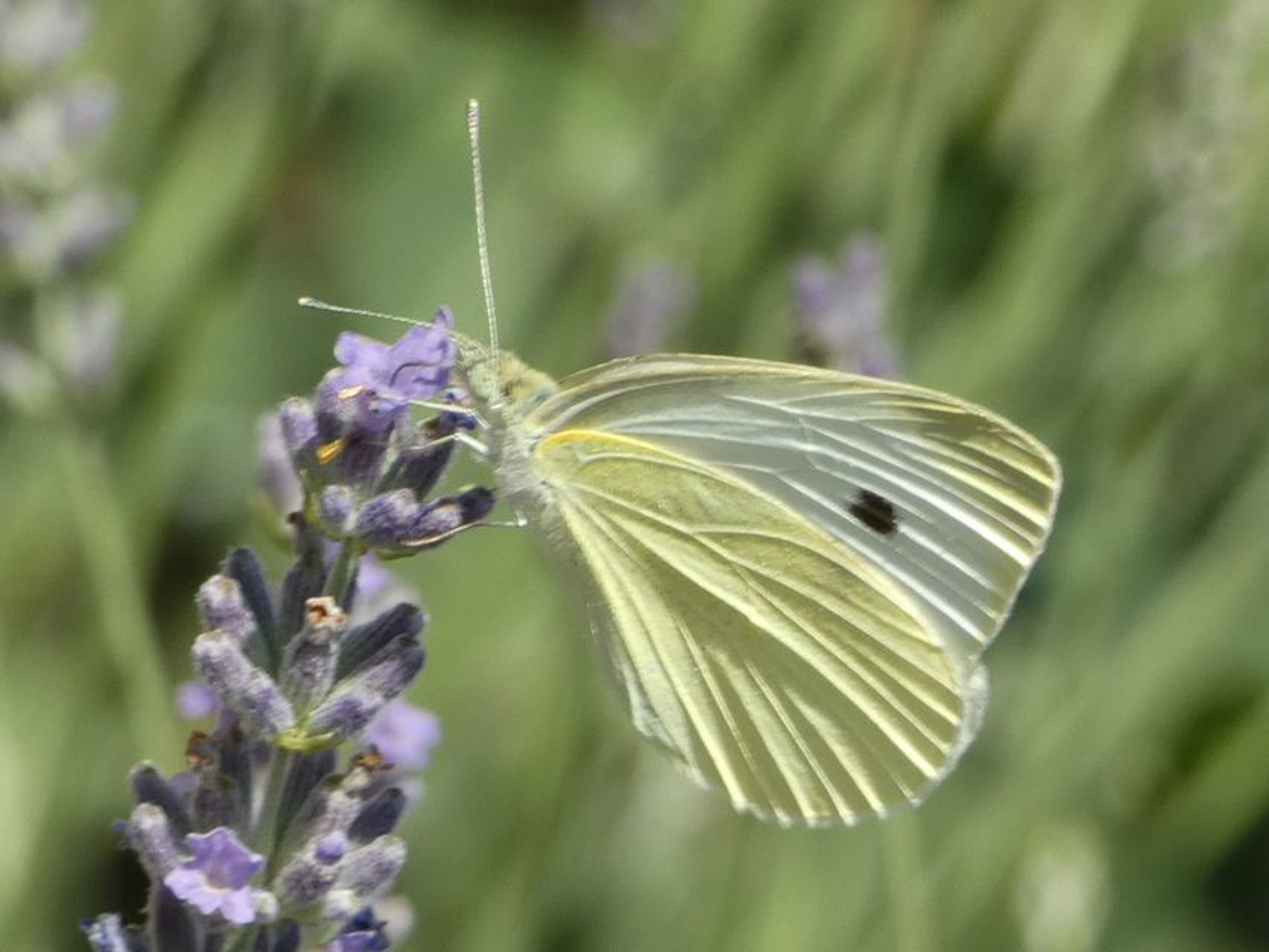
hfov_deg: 6.4
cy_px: 476
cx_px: 634
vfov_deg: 4.8
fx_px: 11329
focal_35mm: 309
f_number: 5.6
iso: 80
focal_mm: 55.4
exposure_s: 1/100
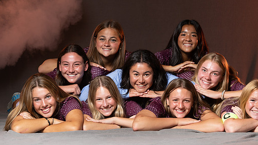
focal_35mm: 124
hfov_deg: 17.3
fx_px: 848
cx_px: 144
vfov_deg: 9.8
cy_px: 111
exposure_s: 1/200
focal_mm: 86
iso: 80
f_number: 8
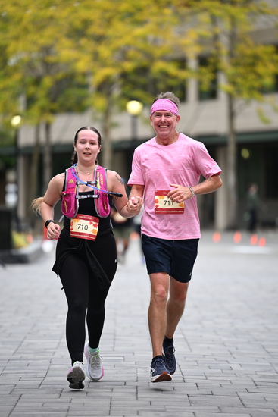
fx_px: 2315
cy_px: 208
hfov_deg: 6.9
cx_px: 139
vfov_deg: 10.3
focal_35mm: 200
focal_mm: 200
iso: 640
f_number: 2.8
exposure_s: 1/1600
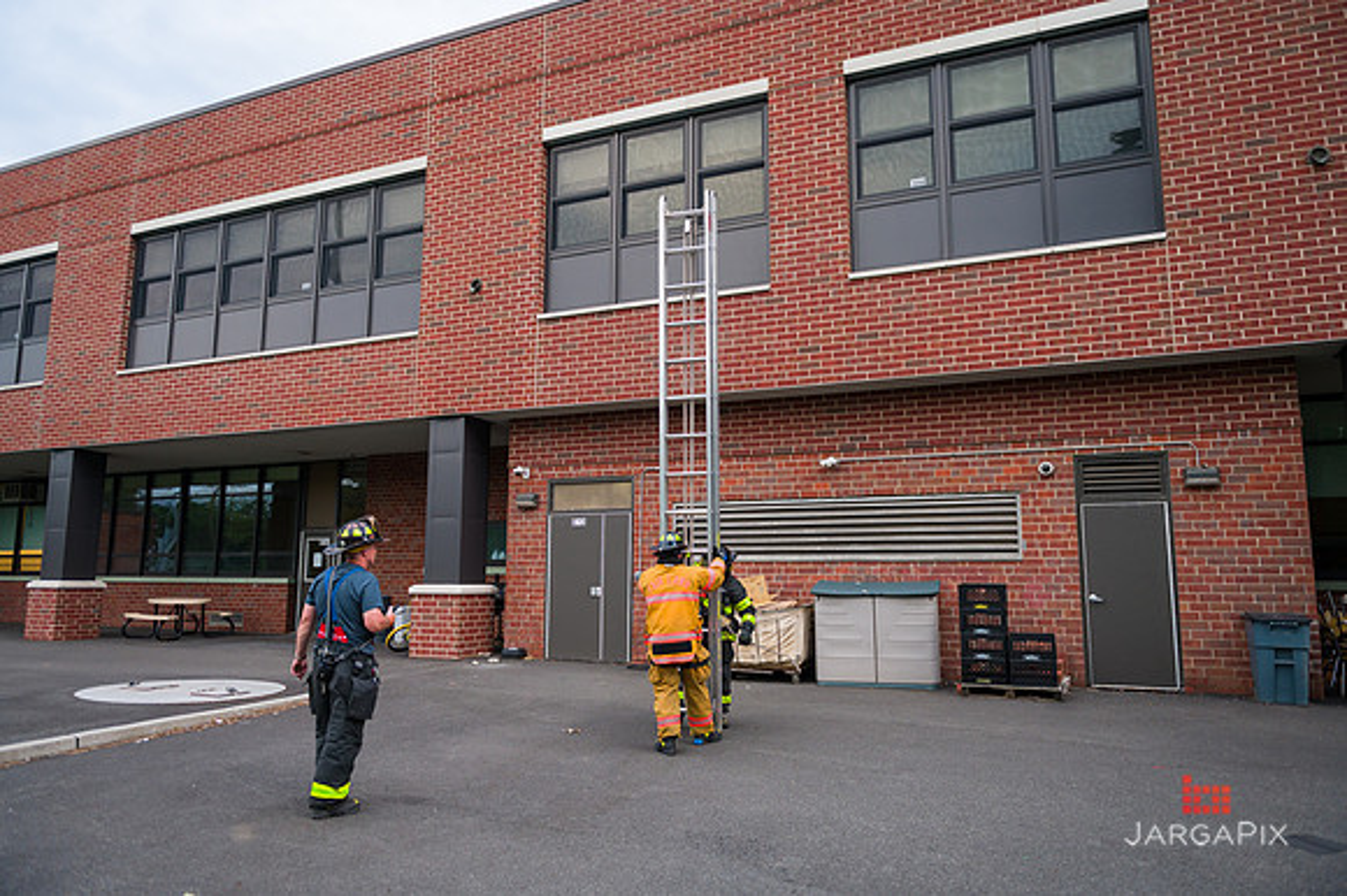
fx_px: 897
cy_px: 448
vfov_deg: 53.1
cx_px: 674
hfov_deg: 73.8
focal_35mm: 24
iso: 500
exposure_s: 1/200
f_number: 3.2
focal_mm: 24
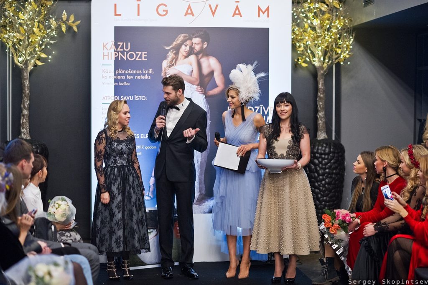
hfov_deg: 23.9
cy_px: 142
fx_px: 1011
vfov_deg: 16.1
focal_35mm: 85
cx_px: 214
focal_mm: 85
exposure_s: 1/320
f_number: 2
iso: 3200
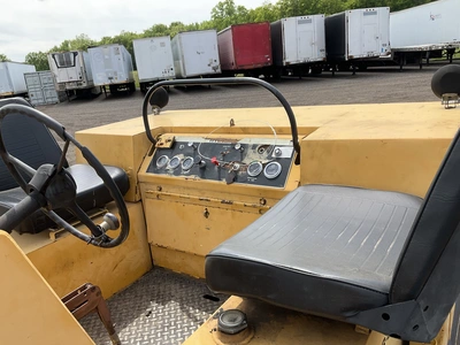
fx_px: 385
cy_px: 172
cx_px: 230
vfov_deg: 48.2
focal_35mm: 29
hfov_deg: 61.7
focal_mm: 3
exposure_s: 1/1144
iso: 25
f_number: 1.8
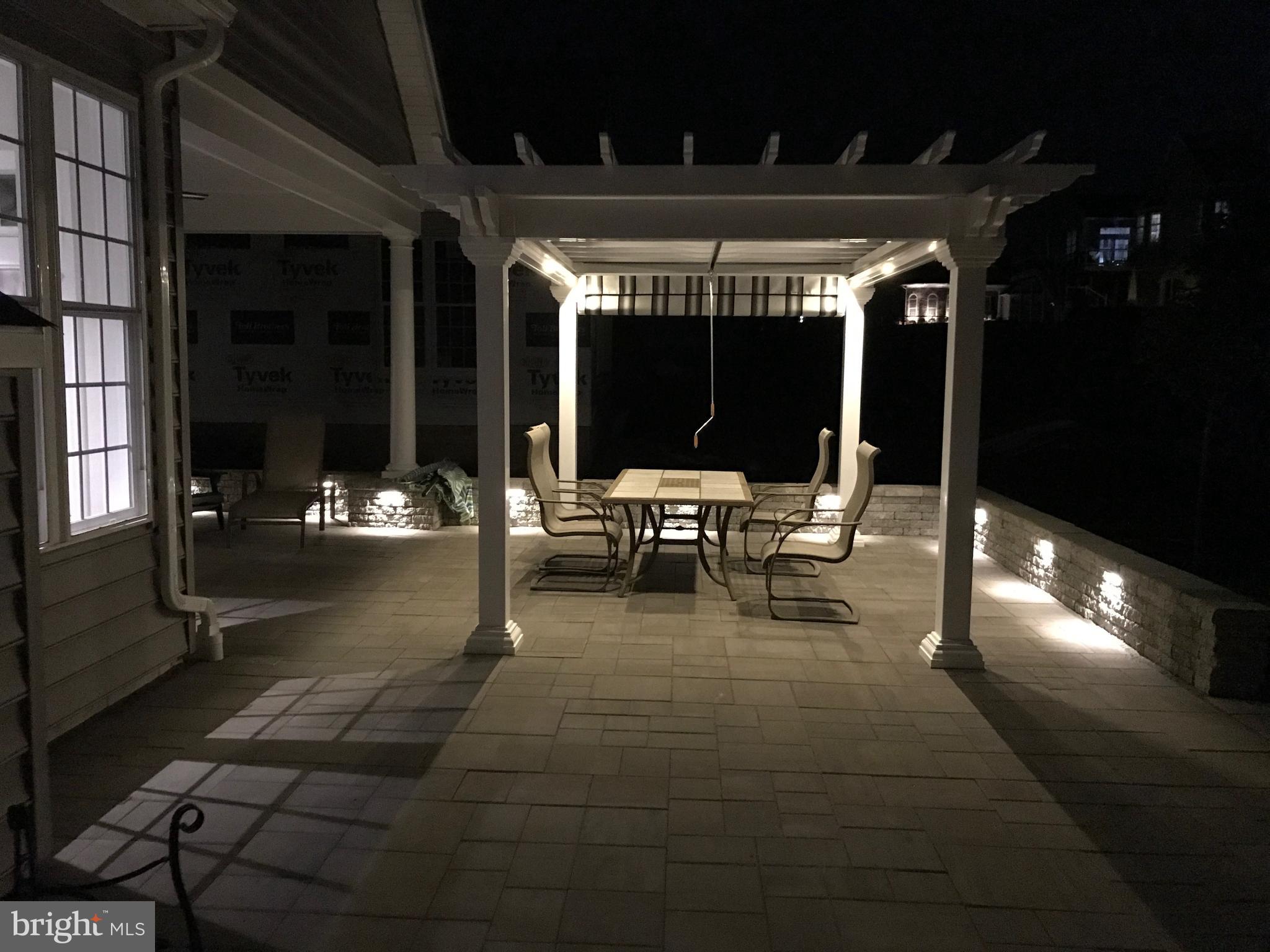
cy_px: 476
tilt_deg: -5.9
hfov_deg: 63.4
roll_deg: -0.8
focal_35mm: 28
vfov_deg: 49.7
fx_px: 1027
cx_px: 635
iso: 320
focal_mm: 3.99
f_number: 1.8
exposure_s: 1/4
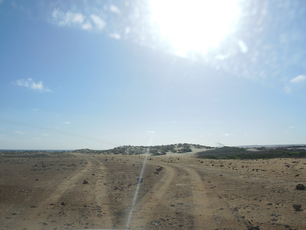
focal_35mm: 28
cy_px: 115
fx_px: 248
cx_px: 153
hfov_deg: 63.4
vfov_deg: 49.7
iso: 80
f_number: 4
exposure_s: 1/1600
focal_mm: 6
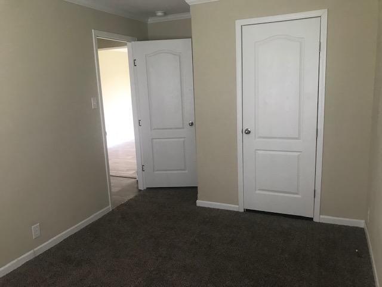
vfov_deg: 49.7
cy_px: 144
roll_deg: +2.5
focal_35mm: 28
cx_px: 191
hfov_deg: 63.4
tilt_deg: -11.5
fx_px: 309
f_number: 1.8
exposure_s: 1/20
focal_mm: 3.99
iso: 40
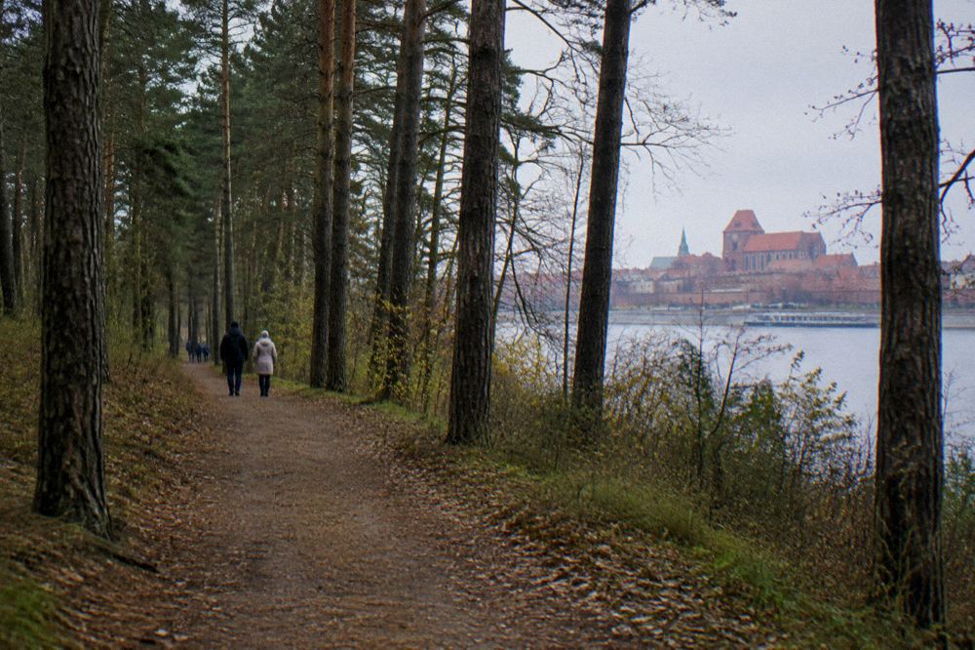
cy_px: 325
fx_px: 948
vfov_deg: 37.8
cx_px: 488
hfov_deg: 54.5
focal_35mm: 35
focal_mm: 35
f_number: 11
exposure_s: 1/160
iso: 800
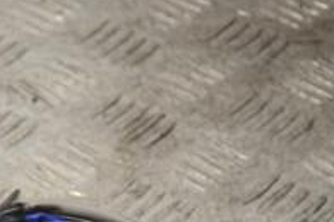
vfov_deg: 8.1
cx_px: -132
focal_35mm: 166
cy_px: 331
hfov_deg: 11.9
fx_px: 1540
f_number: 5
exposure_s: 1/30
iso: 220
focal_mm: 36
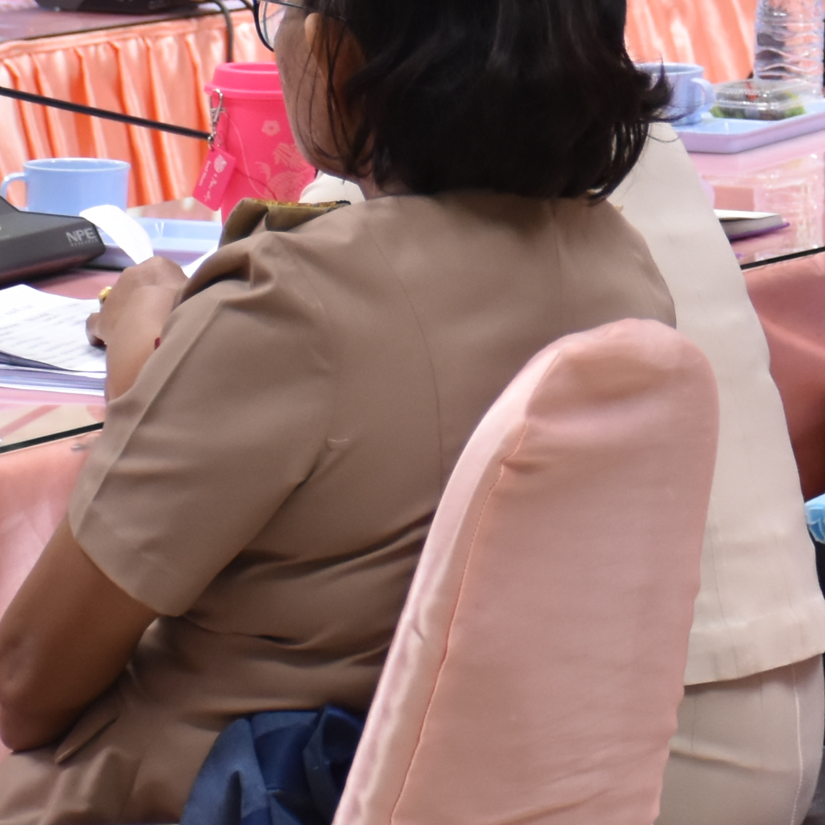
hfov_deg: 6.8
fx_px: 6849
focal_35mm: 254
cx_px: 1065
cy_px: -164
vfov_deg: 6.8
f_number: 4.5
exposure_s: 1/40
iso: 800
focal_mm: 48
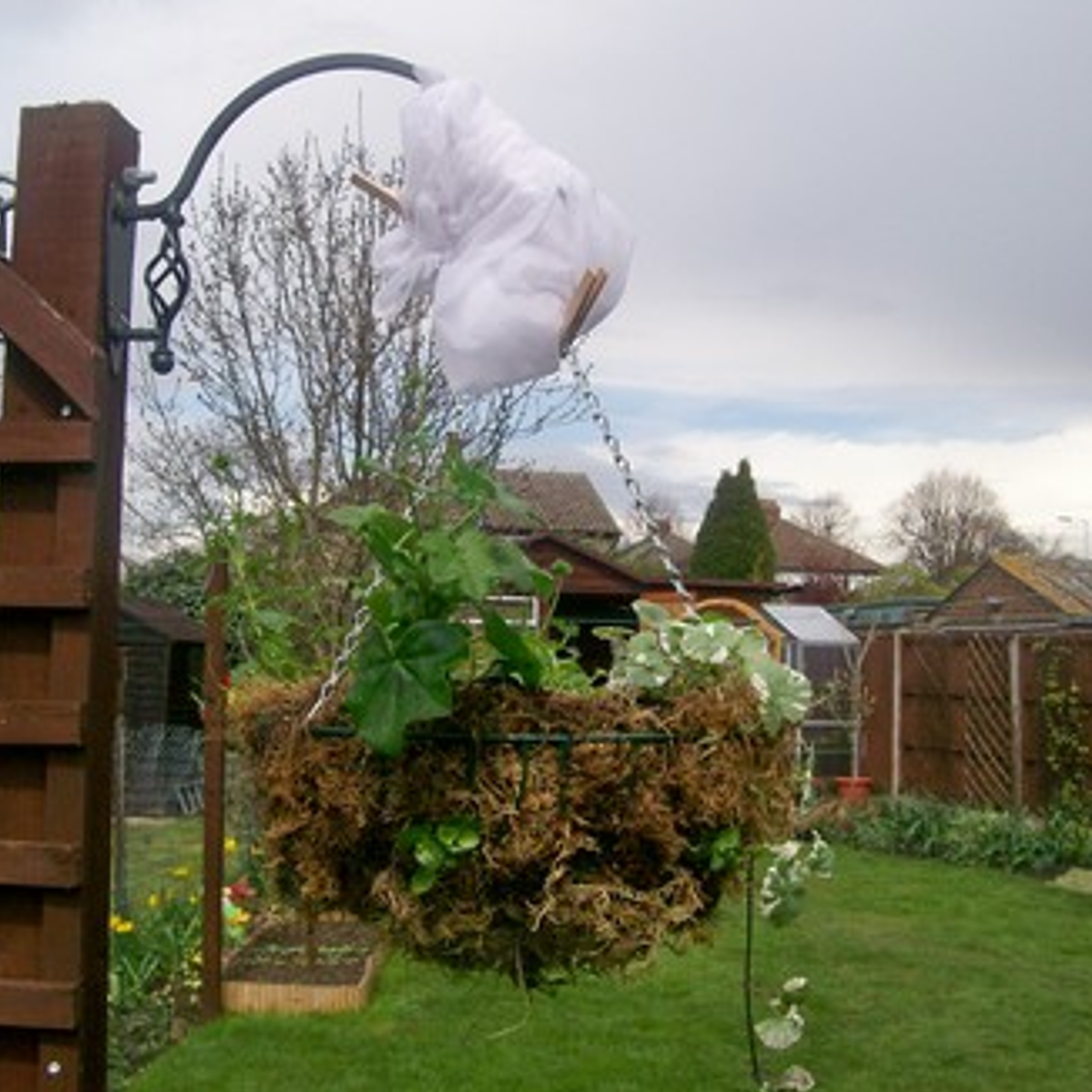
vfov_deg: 39.1
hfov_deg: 39.2
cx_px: 543
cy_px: 496
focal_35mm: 43
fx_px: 1535
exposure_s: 1/746
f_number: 4.8
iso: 80
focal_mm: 6
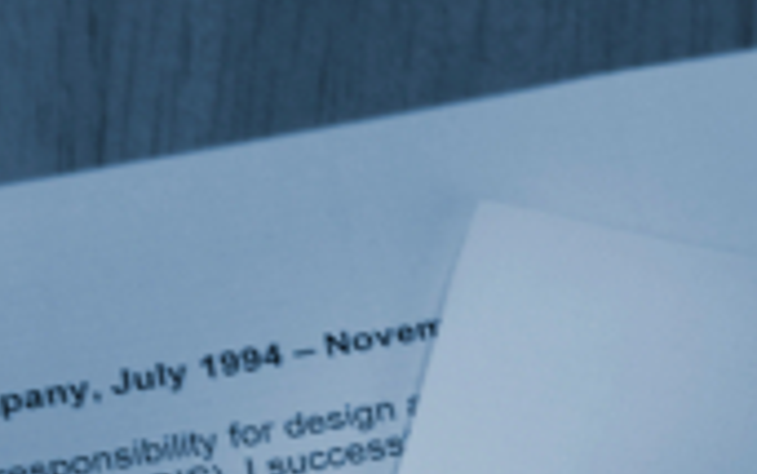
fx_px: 4086
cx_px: 1357
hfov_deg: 10.0
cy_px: 1183
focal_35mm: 198
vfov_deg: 6.3
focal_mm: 26
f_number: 2.8
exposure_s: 1/200
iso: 100
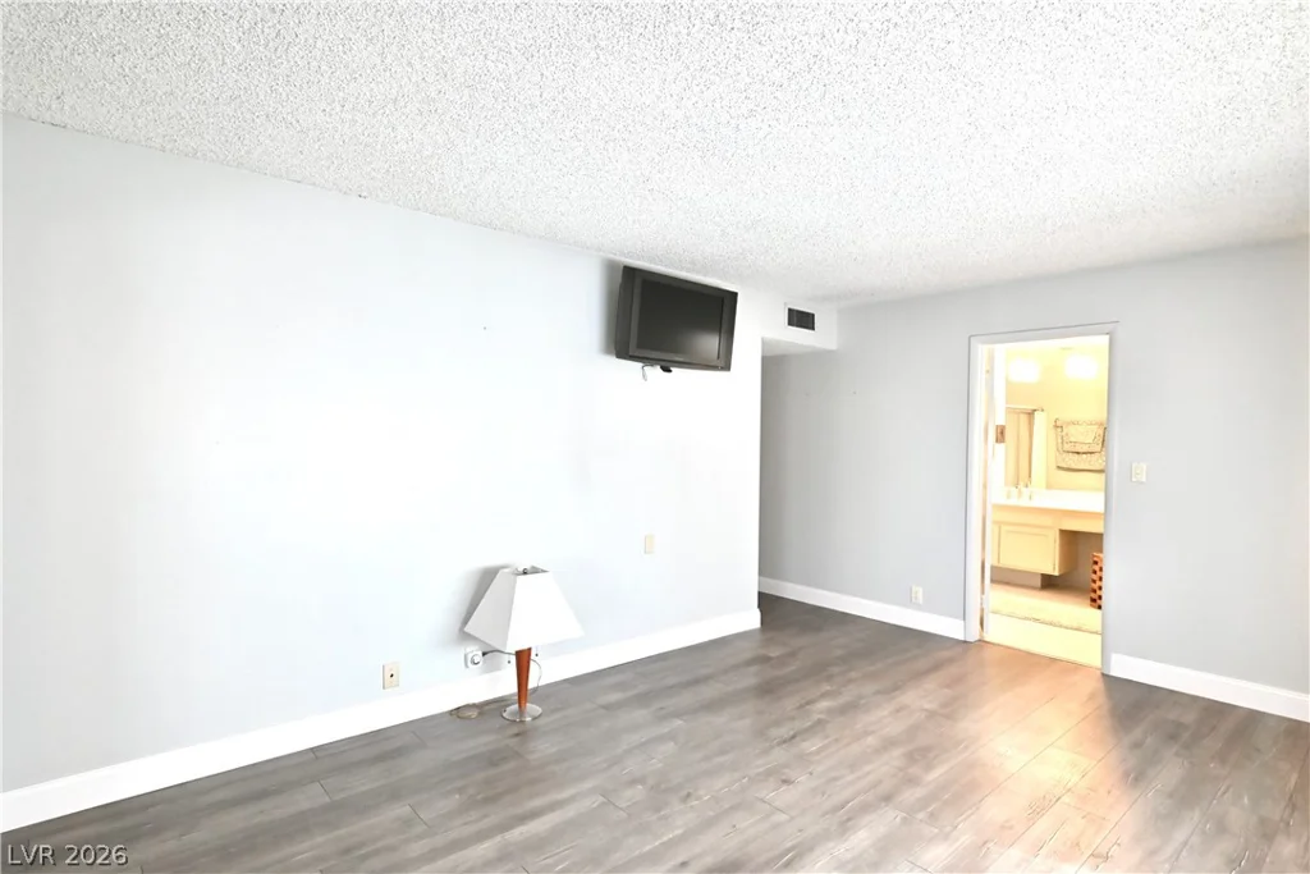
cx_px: 655
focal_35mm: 18
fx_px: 637
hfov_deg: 91.6
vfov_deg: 68.9
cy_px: 437
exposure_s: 1/60
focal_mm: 17.5
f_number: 11
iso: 8000
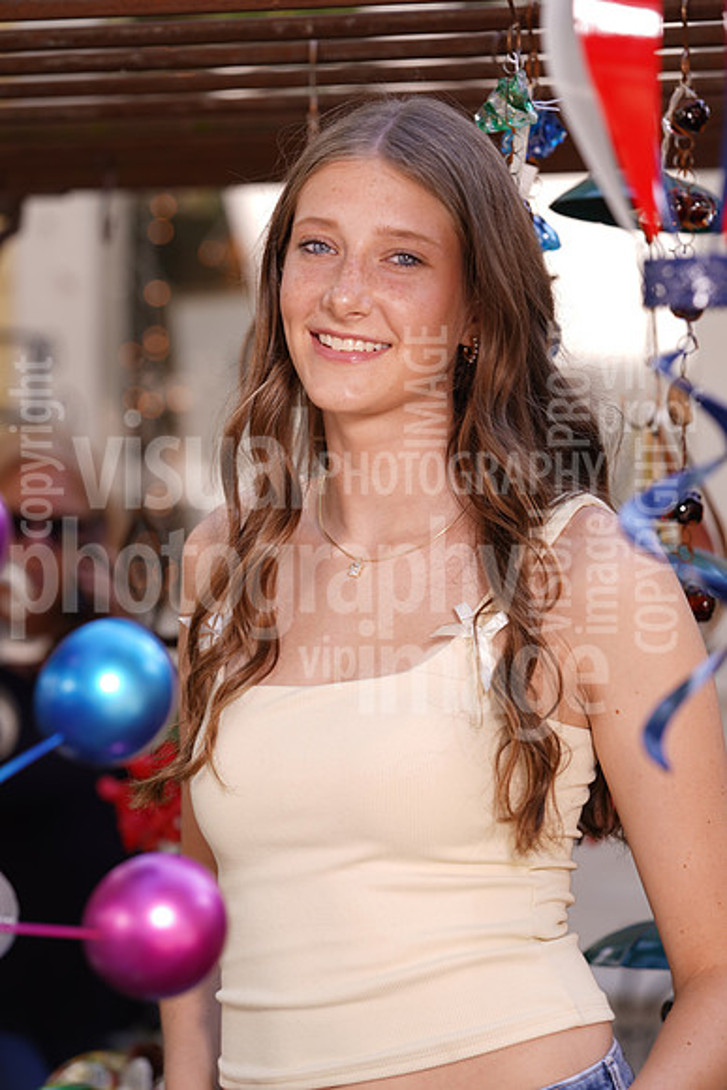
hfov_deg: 11.5
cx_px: 364
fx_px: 3602
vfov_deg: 17.2
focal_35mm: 119
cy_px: 545
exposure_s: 1/80
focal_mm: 119
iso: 50
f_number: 4
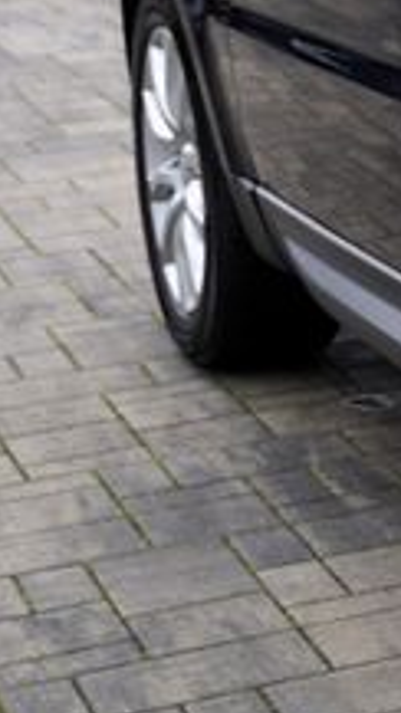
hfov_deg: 6.8
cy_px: 15
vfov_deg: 13.9
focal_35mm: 153
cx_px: 1413
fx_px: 2893
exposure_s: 1/80
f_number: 4
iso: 100
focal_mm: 31
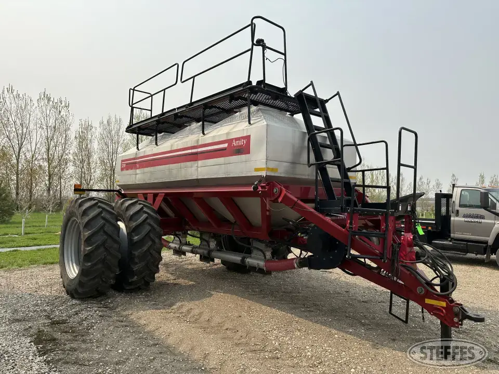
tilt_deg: +1.1
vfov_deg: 56.8
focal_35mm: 24
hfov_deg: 71.6
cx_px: 250
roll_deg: -0.3
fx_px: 346
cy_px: 187
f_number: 1.78
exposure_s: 1/6211
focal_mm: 6.86
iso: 80
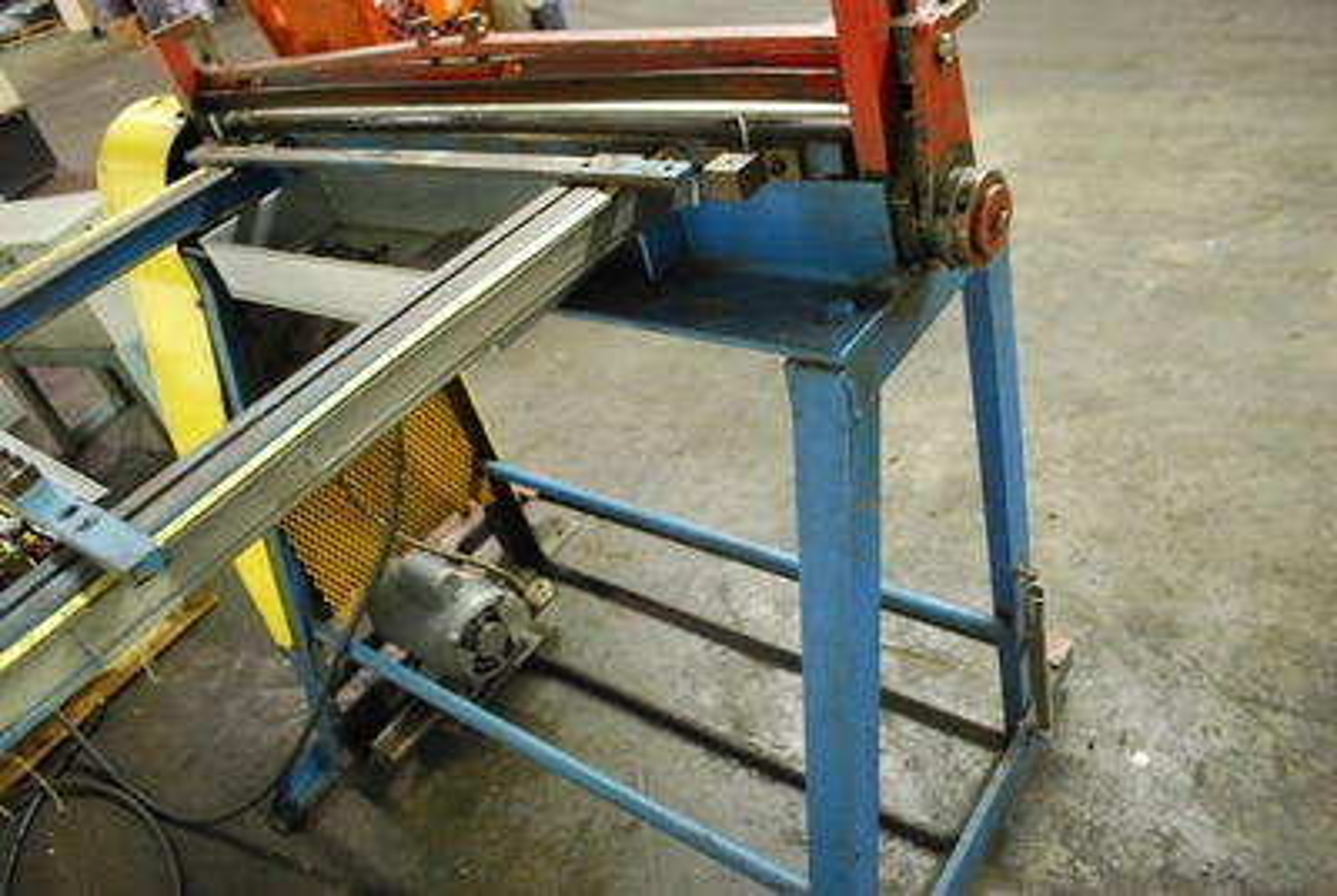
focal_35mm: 27
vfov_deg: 48.1
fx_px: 1004
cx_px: 668
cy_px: 448
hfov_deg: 67.3
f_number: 3.5
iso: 1600
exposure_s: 1/13
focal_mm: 18
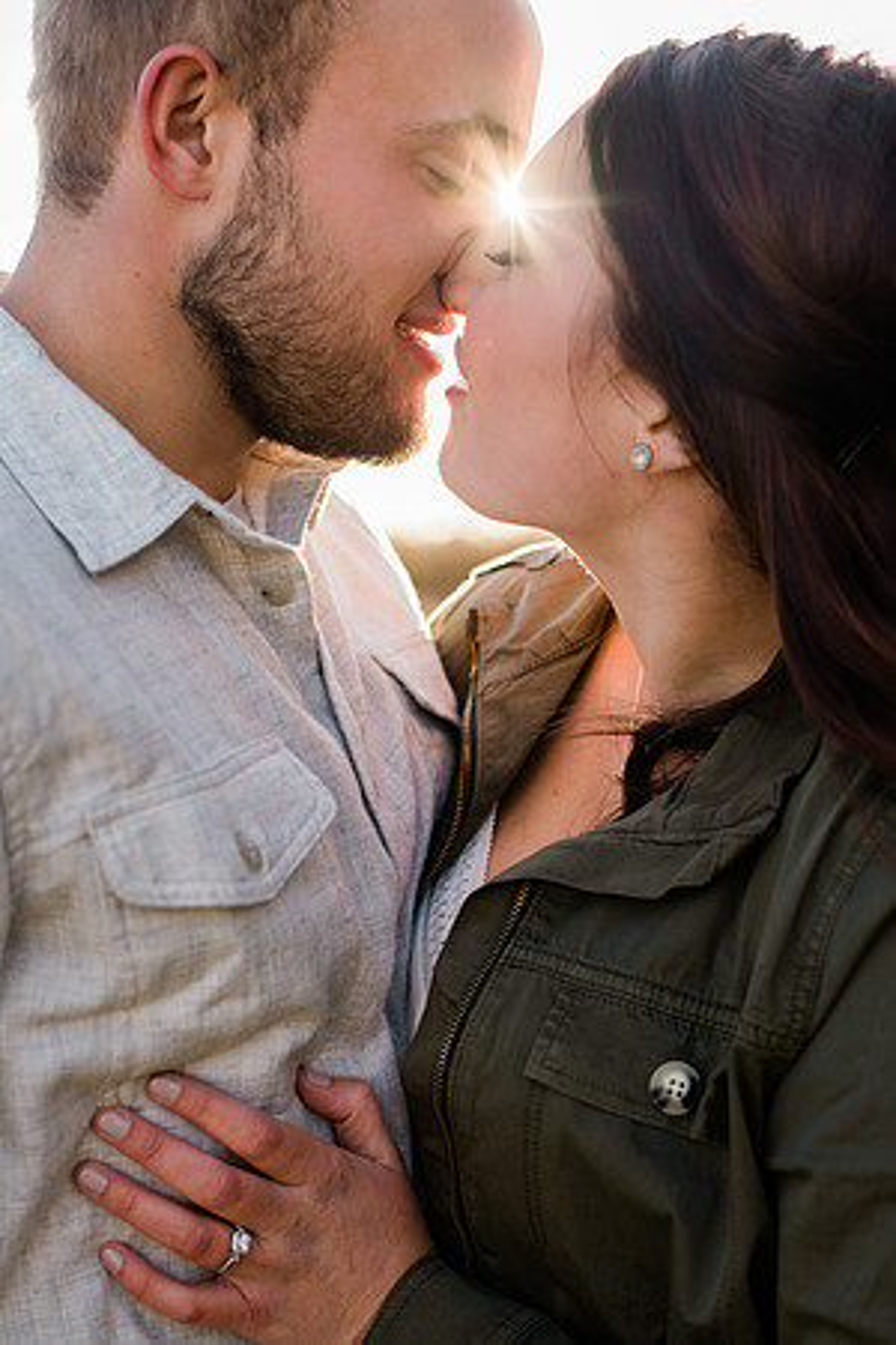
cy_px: 672
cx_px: 448
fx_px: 2165
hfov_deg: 23.4
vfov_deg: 34.5
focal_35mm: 58
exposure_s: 1/640
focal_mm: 58
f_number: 3.2
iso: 200
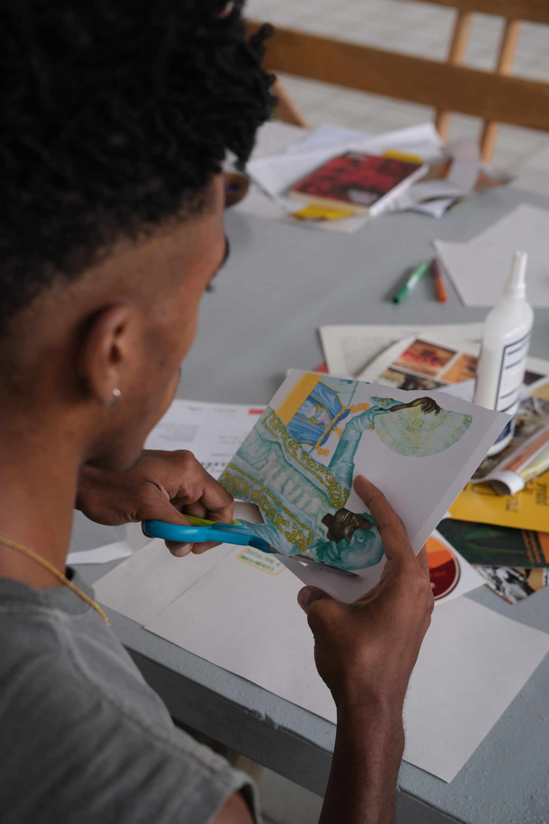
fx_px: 1212
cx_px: 274
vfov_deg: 37.5
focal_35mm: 53
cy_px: 412
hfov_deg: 25.5
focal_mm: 35
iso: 640
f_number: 4
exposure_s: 1/125
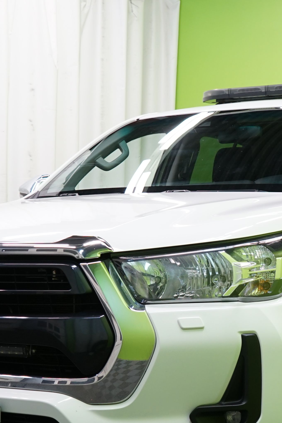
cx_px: 184
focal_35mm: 88
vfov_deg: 22.9
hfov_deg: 15.5
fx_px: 1034
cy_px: 303
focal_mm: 30
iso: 500
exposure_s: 1/50
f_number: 5.6
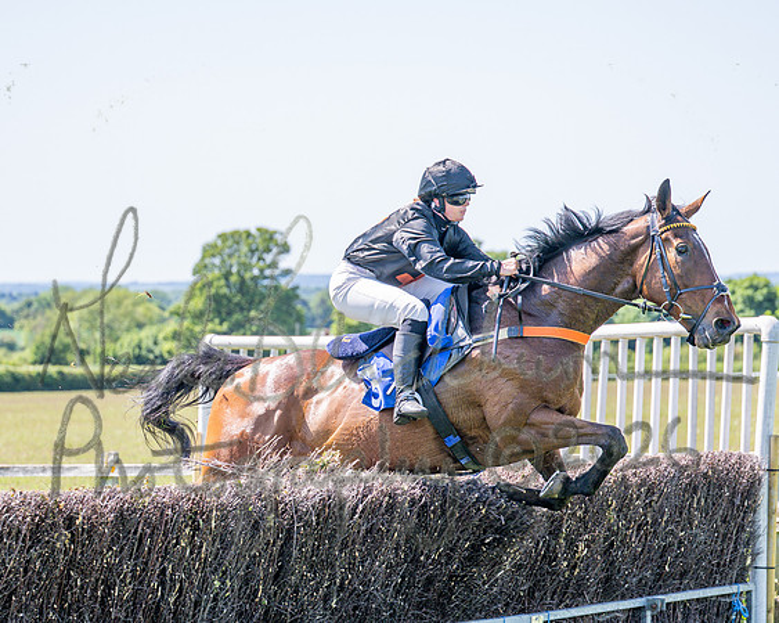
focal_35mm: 118
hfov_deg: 16.3
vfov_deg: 13.0
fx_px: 2727
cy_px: 312
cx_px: 390
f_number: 2.8
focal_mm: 70
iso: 200
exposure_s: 1/1600
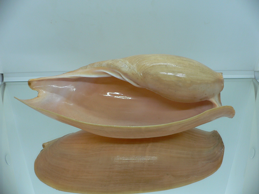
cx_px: 130
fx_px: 262
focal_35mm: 35
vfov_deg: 40.7
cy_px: 97
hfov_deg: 52.6
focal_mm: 4.6
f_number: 2.8
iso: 100
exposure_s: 1/60
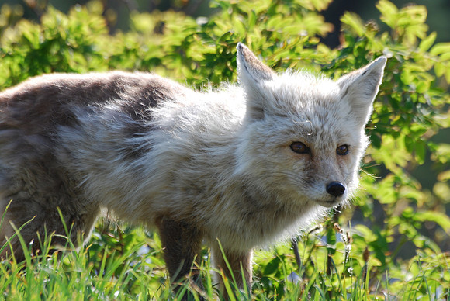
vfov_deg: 3.1
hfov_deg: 4.6
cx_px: 225
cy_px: 150
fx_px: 5631
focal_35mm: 450
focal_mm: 300
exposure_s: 1/125
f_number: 9
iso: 200
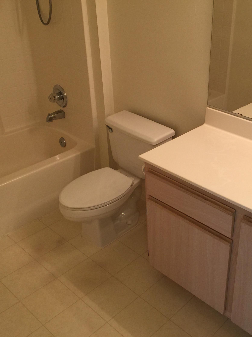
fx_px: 379
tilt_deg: -30.6
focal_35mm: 39
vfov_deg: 47.9
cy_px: 168
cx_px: 183
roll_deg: -2.0
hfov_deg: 36.1
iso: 40
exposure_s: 1/30
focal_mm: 4.15
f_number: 2.2
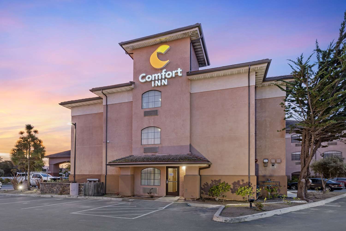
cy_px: 116
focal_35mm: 17
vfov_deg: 70.4
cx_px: 173
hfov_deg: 93.3
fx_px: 163
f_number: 10
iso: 400
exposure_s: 1/40
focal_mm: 17
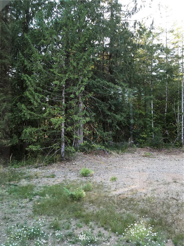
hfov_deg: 48.2
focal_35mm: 29
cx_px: 92
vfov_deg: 61.7
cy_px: 123
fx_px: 206
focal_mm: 4.15
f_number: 2.2
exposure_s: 1/60
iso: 32
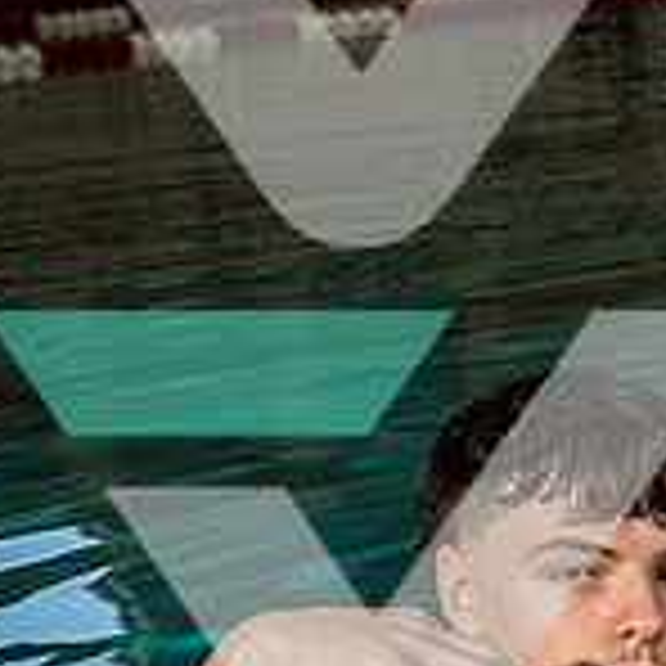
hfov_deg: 11.2
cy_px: 551
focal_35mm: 147
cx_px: 1130
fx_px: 3200
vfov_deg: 11.8
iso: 640
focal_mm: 44
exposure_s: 1/250
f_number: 5.6
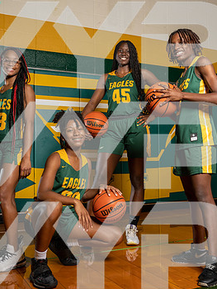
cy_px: 146
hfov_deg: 33.6
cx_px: 128
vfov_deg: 43.8
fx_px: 359
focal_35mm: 43
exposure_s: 1/250
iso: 800
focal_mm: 27
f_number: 9
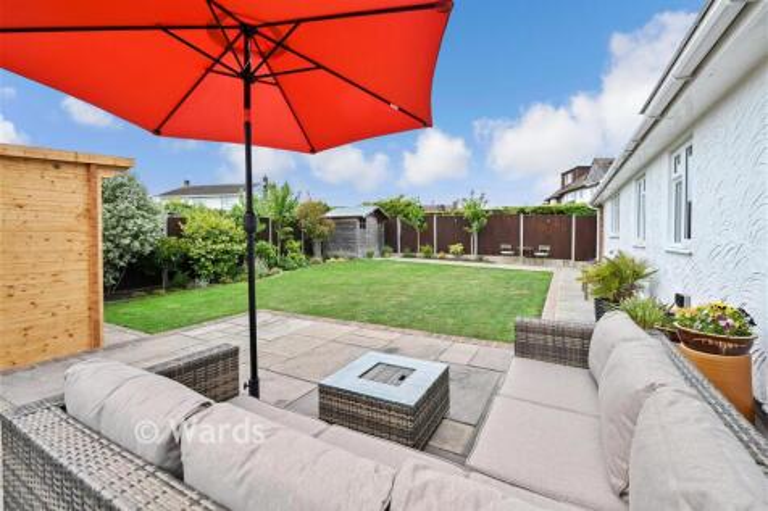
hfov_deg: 100.4
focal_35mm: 15
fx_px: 320
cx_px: 384
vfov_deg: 77.3
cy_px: 256
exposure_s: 1/500
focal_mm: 15
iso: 400
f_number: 8
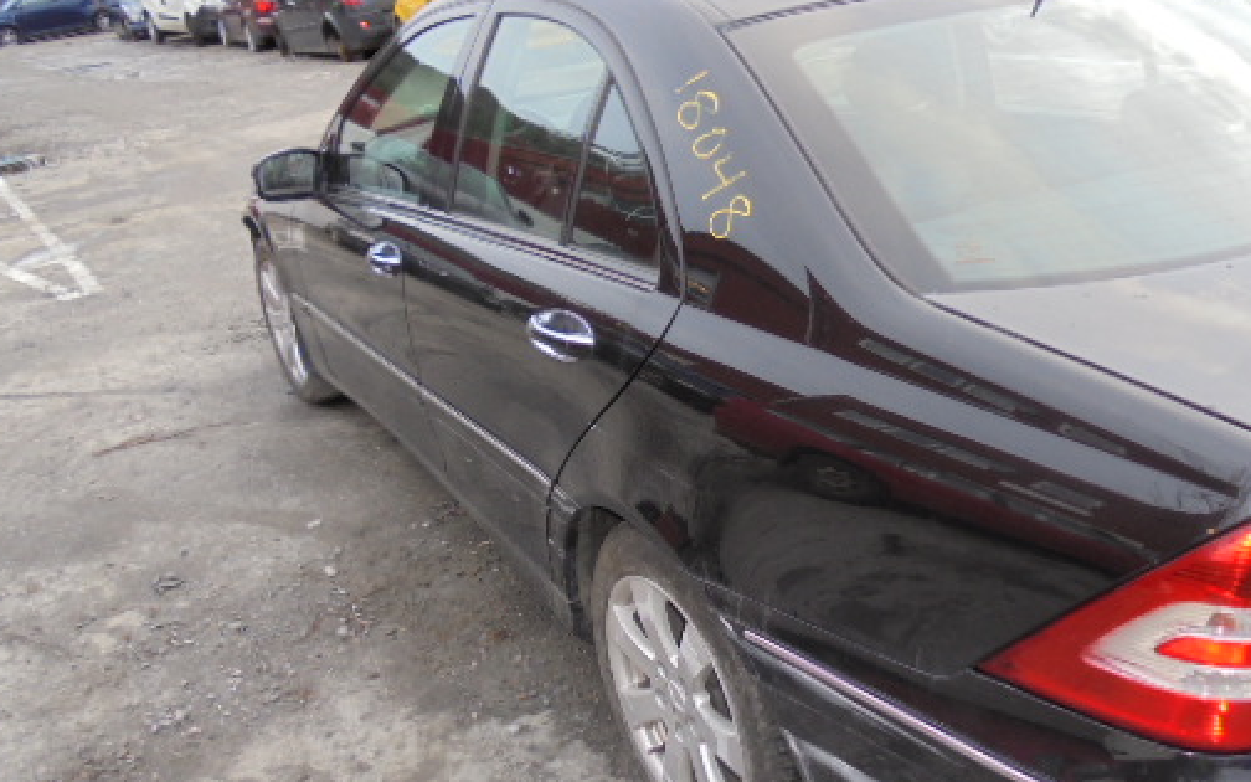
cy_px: 442
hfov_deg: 55.3
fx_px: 1193
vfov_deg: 36.2
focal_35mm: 35
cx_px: 678
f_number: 3.5
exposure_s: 1/40
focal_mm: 4.6
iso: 100
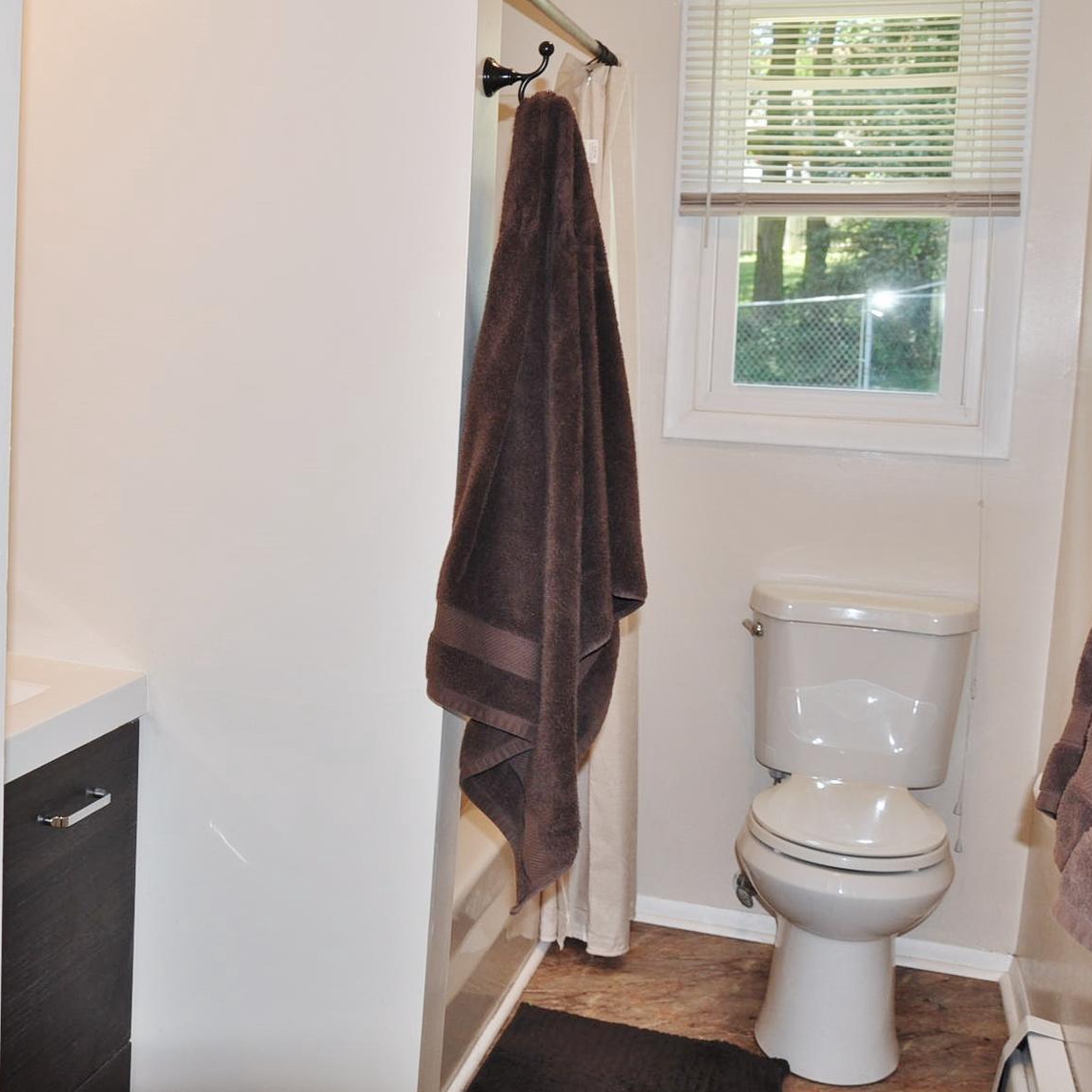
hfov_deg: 38.9
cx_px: 180
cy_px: 450
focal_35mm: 41
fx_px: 1463
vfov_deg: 40.8
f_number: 5.6
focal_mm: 18
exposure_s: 1/60
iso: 250
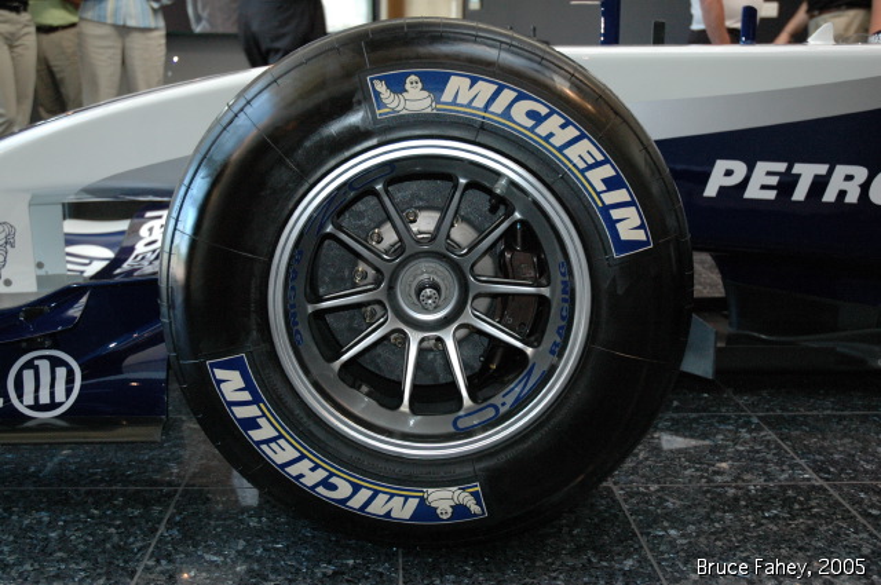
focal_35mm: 44
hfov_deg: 45.0
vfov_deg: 30.8
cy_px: 292
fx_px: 1063
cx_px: 440
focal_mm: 29
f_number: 4
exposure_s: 1/60
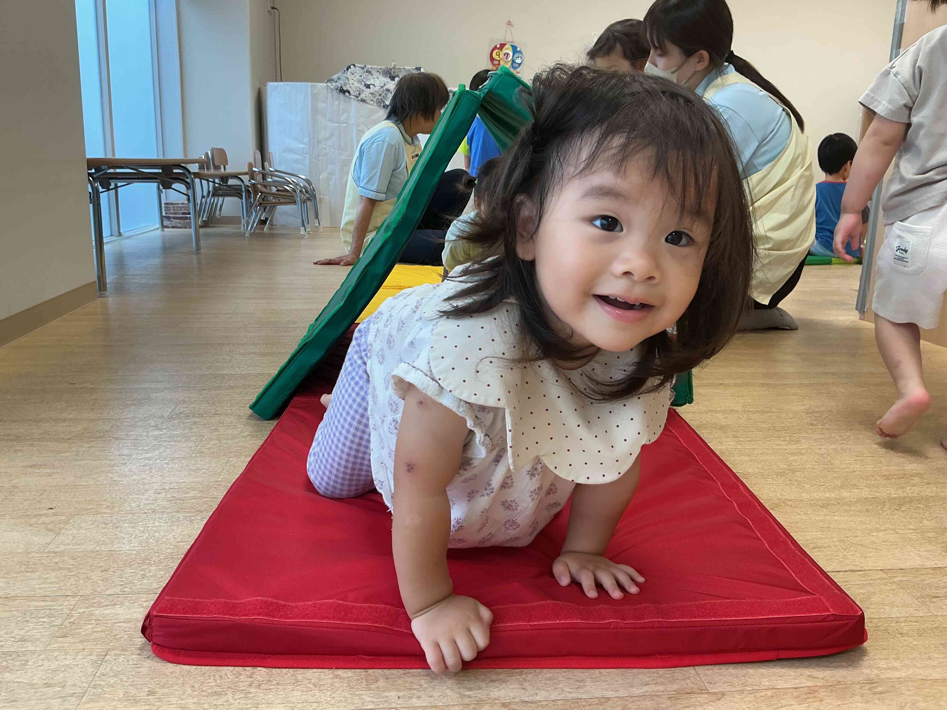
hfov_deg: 61.7
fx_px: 793
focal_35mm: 29
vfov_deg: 48.2
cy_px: 355
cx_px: 474
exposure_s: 1/100
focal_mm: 3
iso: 25
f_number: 1.8
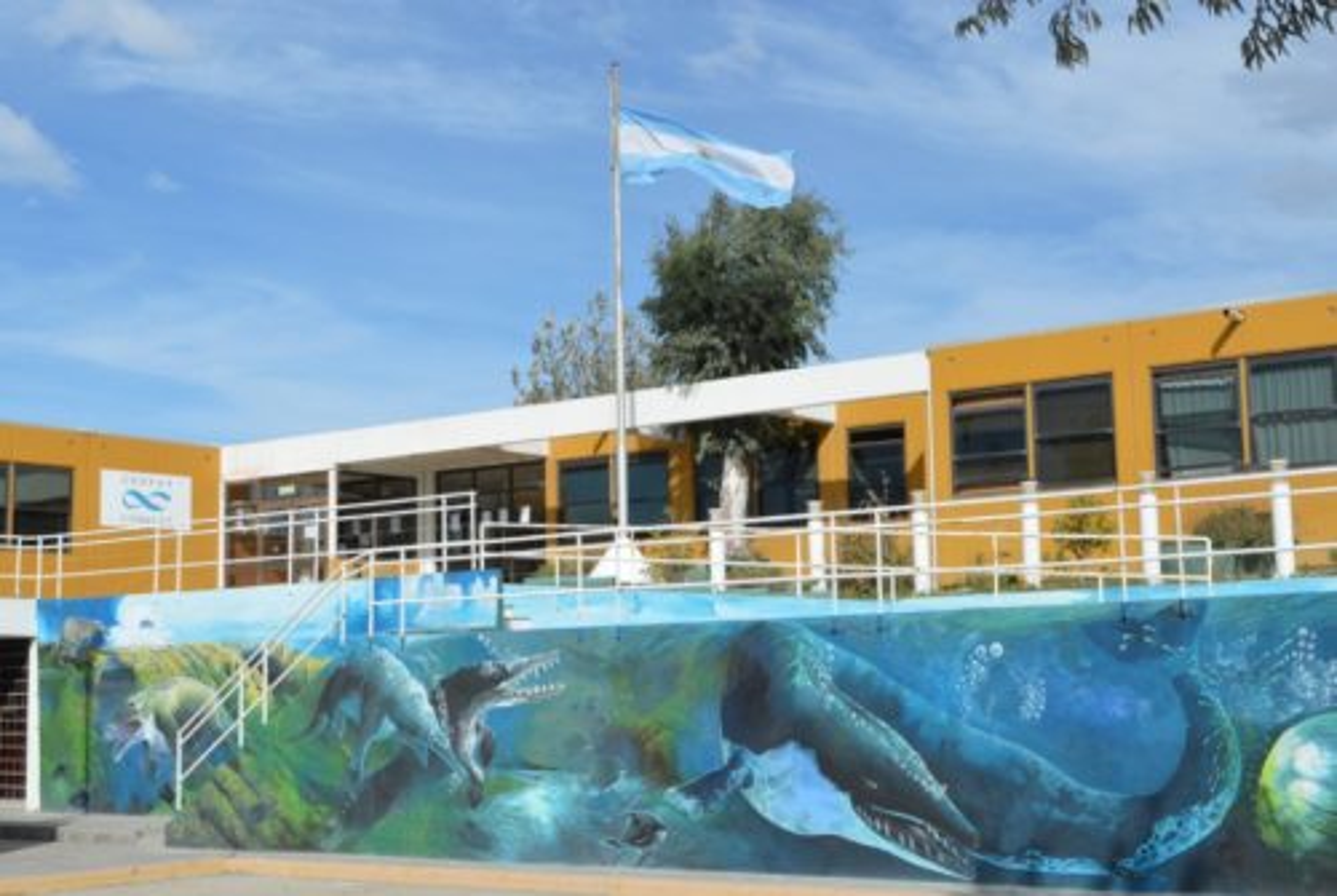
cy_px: 448
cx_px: 668
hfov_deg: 38.8
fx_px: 1897
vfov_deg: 26.6
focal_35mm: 51
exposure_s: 1/1250
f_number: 18
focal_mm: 34
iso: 1600
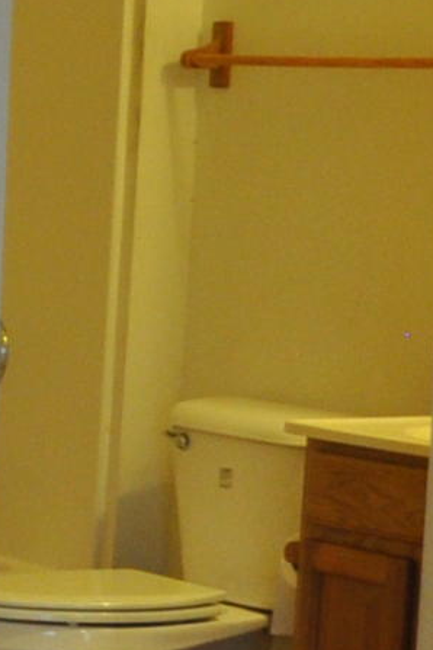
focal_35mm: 181
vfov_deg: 11.3
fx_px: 3265
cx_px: -1209
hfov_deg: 6.4
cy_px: 522
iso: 720
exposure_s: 1/60
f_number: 4
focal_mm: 18
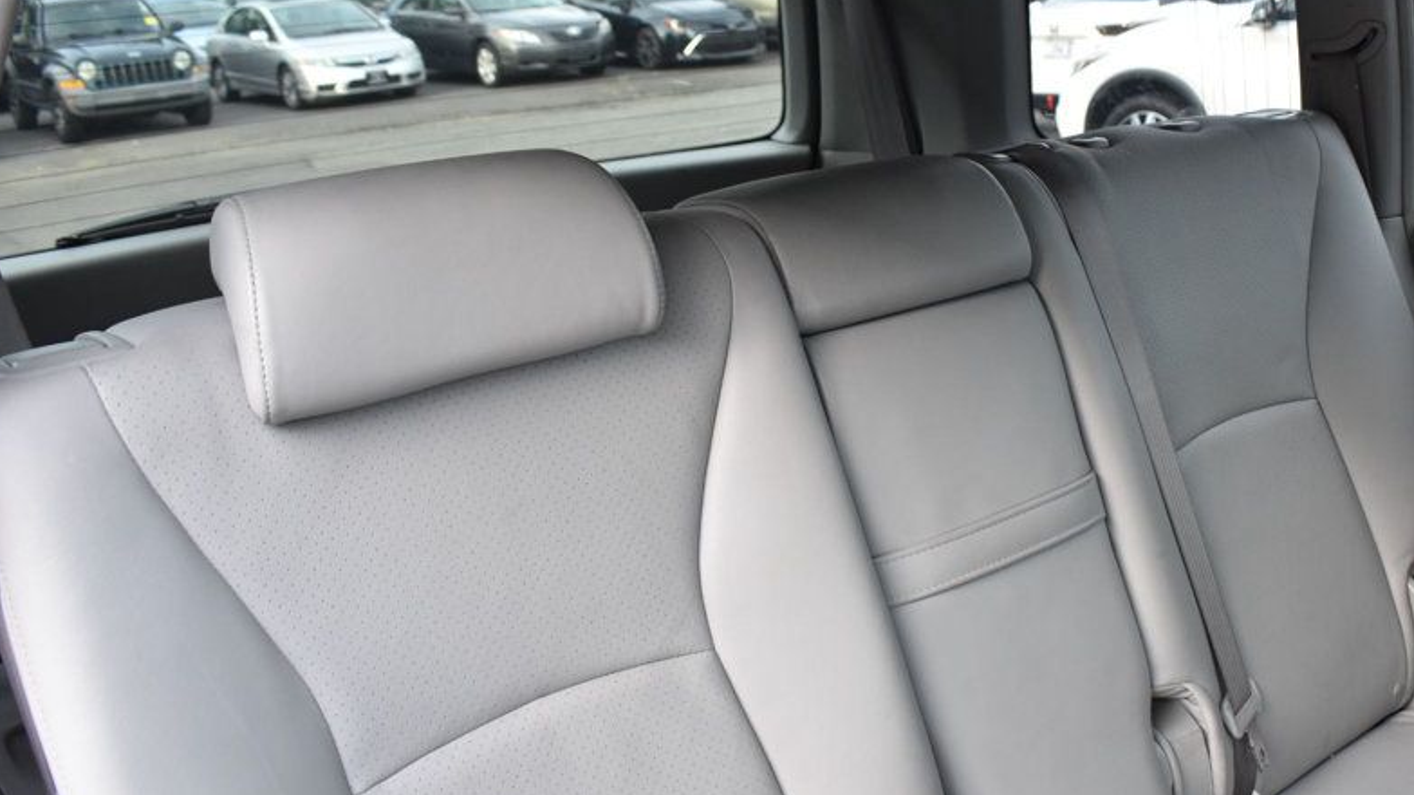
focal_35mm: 37
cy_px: 392
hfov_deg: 53.5
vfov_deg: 32.0
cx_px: 867
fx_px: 1387
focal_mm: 18
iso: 800
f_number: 5
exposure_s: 1/125
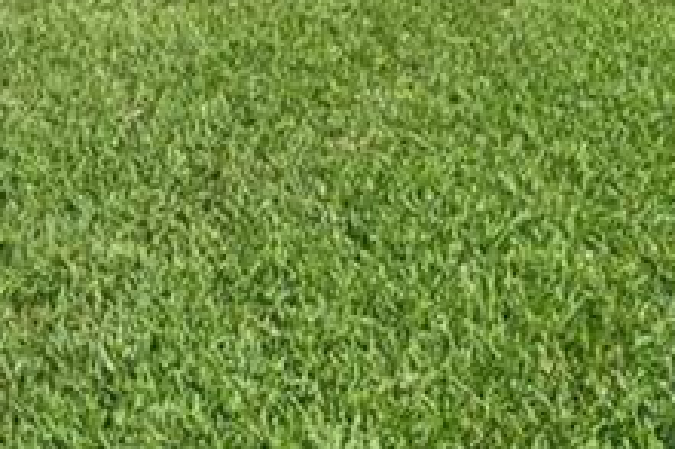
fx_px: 1386
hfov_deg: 22.8
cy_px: -279
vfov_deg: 16.3
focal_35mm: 74
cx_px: -305
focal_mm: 16
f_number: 8
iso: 400
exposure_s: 1/1250
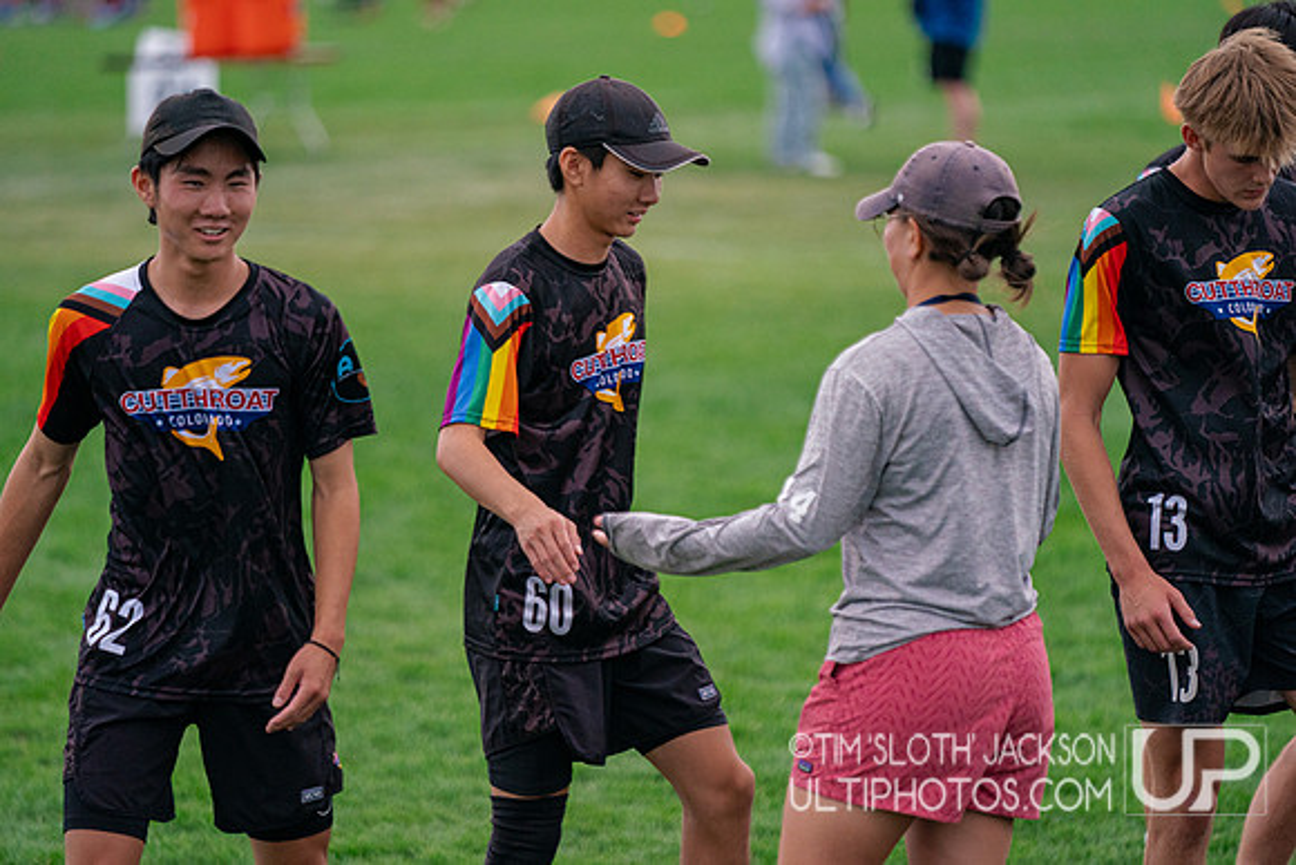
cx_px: 648
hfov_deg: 10.3
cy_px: 432
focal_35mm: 200
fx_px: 7201
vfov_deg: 6.9
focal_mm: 200
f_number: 2.8
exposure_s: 1/6400
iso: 2000
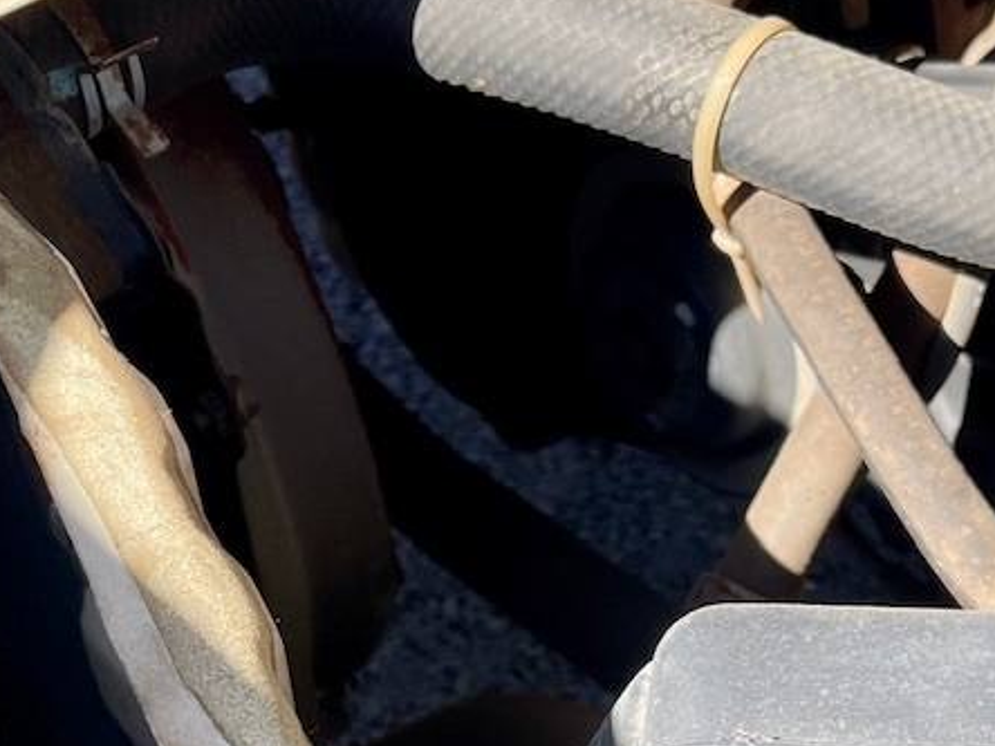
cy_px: 809
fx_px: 2070
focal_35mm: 72
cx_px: 692
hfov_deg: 26.8
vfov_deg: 19.6
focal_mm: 5.1
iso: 32
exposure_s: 1/470
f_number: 1.6
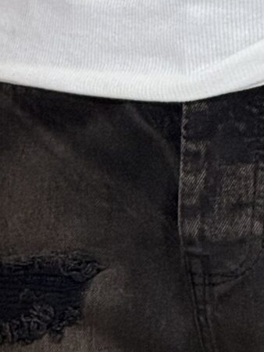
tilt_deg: -6.1
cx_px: 275
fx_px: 6928
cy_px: 832
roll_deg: -0.8
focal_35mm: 682
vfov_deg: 2.9
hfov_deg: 2.2
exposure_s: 1/100
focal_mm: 15.66
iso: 160
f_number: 2.8
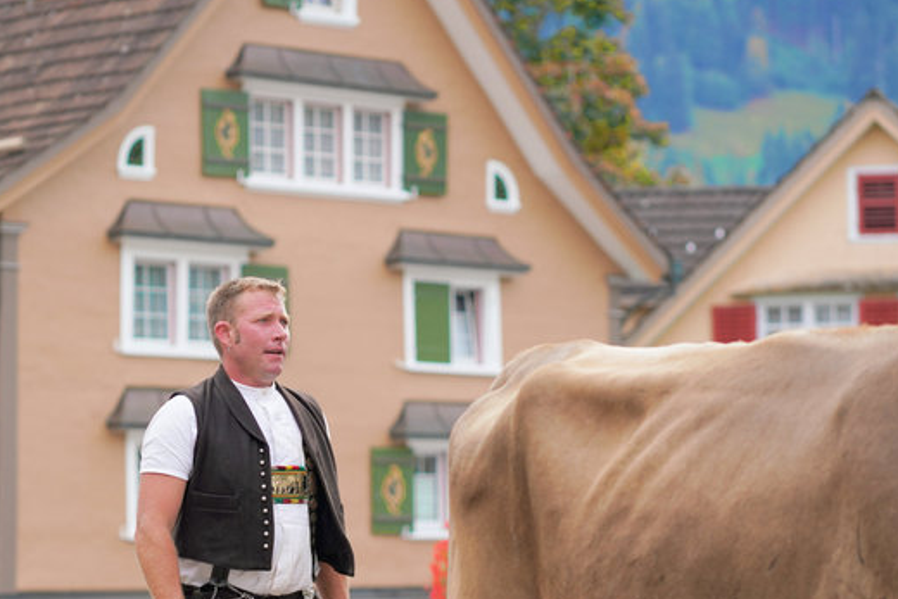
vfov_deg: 9.3
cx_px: 275
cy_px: 423
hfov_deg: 13.9
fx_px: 3668
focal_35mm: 147
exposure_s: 1/1250
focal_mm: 85
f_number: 3.2
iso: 320
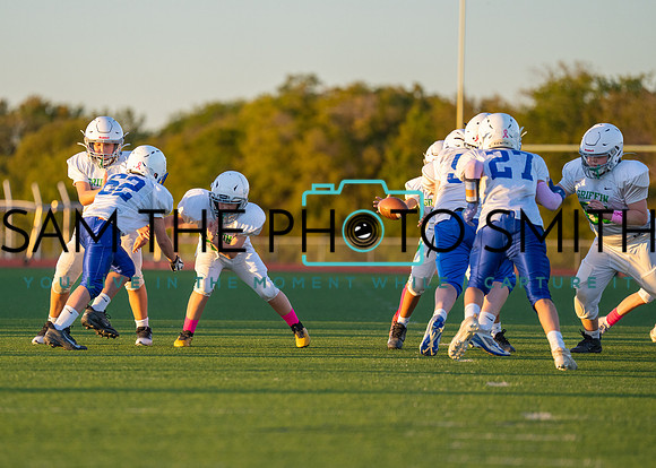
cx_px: 238
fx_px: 4848
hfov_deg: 7.7
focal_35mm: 260
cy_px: 266
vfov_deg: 5.5
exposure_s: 1/3200
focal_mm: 200
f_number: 2.8
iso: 800
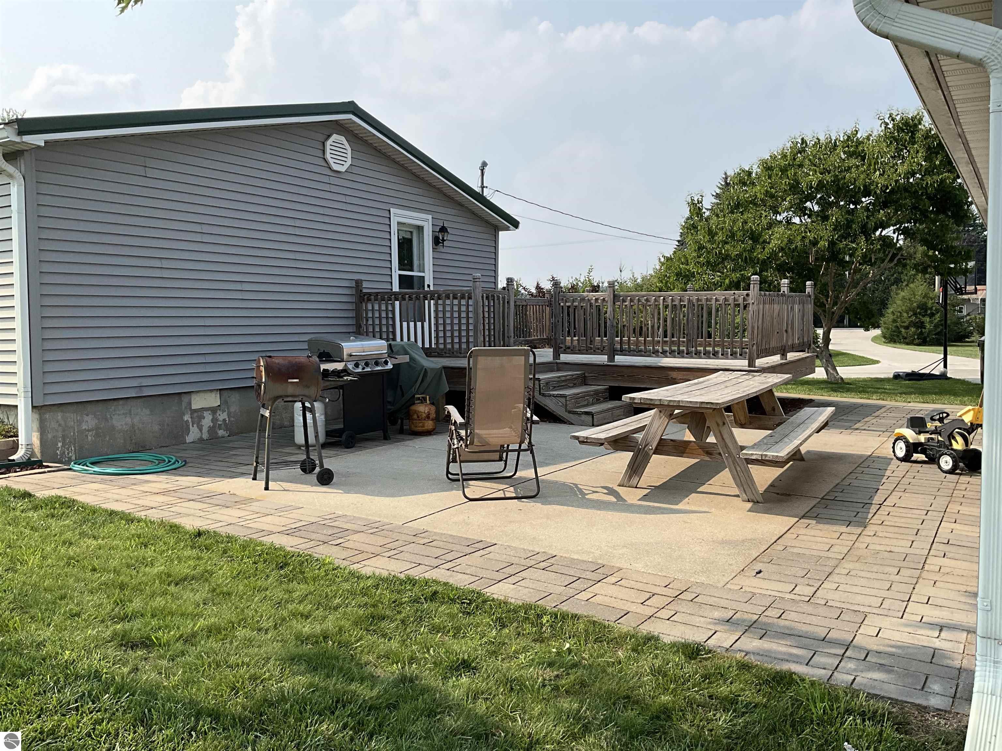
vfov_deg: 48.2
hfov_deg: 61.7
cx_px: 501
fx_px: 839
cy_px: 376
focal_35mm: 29
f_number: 1.8
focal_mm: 3
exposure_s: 1/1848
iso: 25
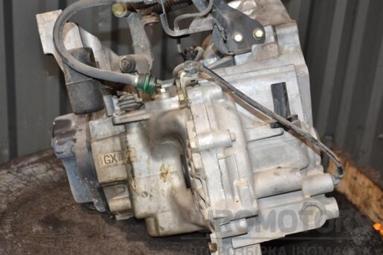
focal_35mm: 52
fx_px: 553
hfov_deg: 38.1
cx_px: 165
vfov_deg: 26.0
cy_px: 123
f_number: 5
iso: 800
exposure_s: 1/60
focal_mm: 30
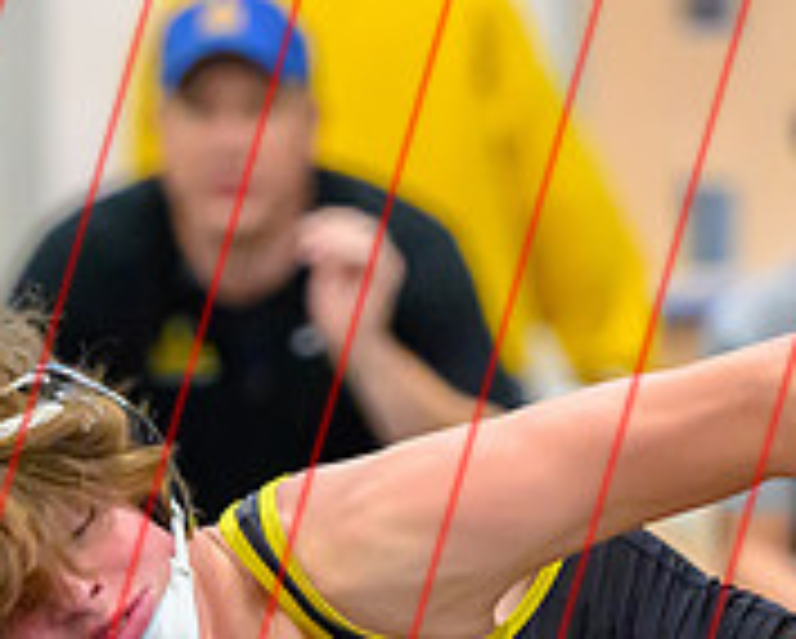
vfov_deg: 2.5
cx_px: 298
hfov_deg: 3.2
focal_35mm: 608
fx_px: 14339
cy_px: 665
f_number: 2.8
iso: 8000
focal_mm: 165
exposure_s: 1/640
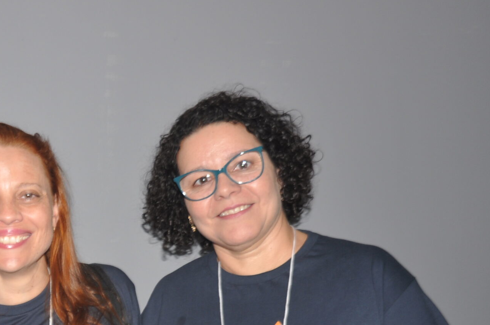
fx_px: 979
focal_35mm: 72
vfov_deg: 18.5
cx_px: 39
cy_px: 306
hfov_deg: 27.0
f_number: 5.6
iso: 200
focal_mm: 24
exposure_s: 1/30
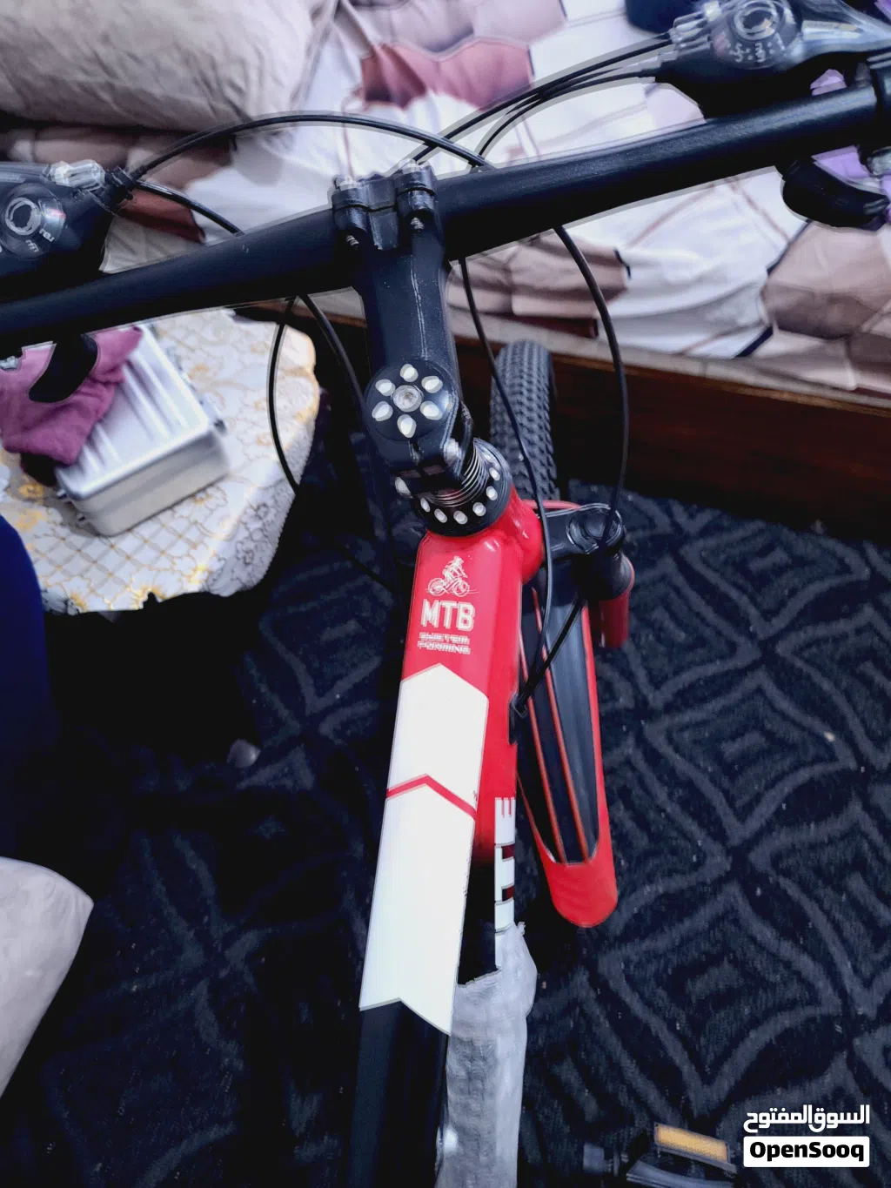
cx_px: 446
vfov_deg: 73.9
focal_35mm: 23
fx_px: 789
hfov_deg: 58.9
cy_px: 594
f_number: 1.8
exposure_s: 1/33
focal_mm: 5.4
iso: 640
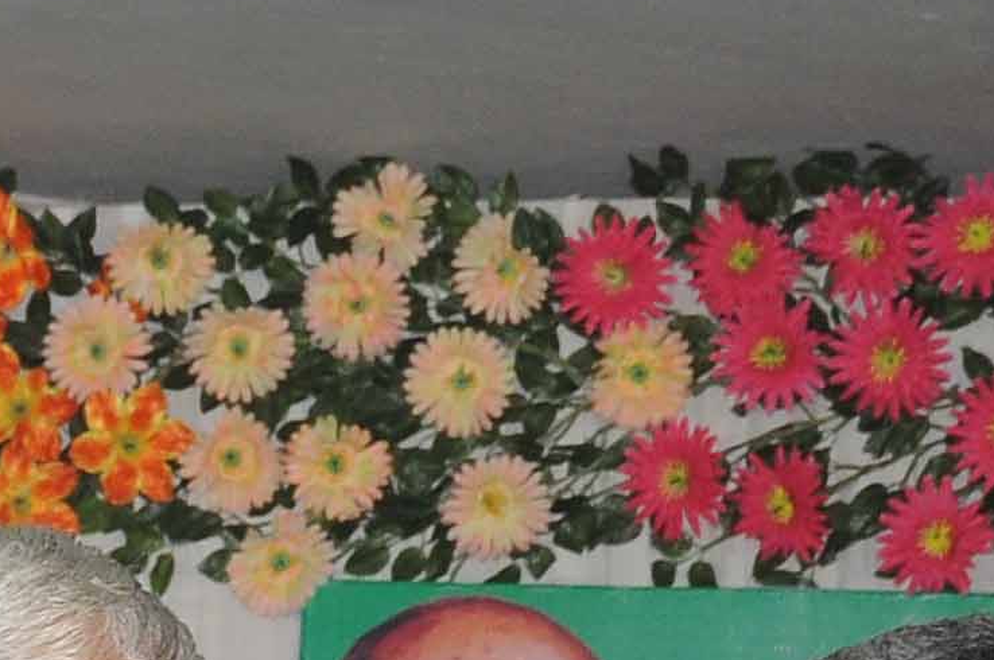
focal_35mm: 279
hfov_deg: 7.3
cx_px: -529
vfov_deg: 4.9
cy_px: 1121
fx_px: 7693
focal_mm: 32
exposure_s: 1/125
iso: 400
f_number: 6.3
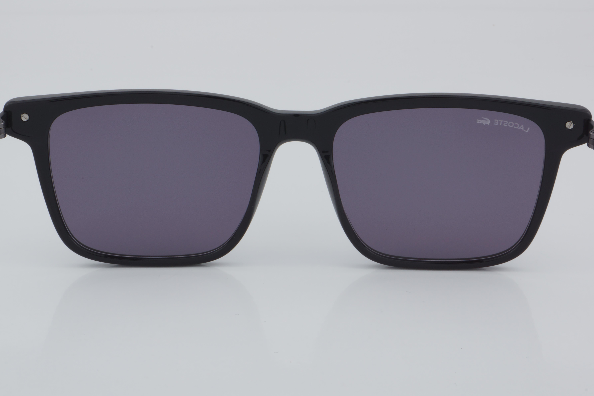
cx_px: 297
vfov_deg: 16.4
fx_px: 1378
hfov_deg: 24.3
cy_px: 200
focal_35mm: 84
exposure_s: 1/4
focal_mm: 55
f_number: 32
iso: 100
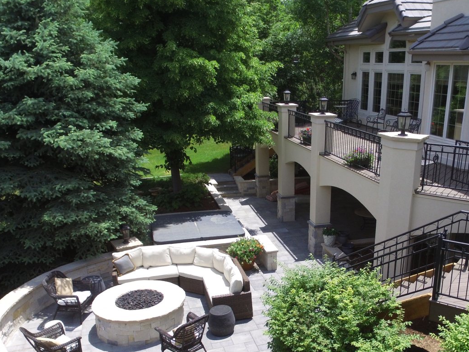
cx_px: 274
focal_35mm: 31
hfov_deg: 58.0
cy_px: 238
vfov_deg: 44.7
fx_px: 420
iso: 100
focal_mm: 3.61
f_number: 2.8
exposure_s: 1/710
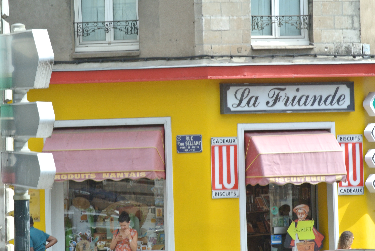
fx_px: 3097
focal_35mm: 297
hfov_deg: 6.9
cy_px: 126
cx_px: 188
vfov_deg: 4.6
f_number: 11
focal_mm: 110
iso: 400
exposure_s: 1/160
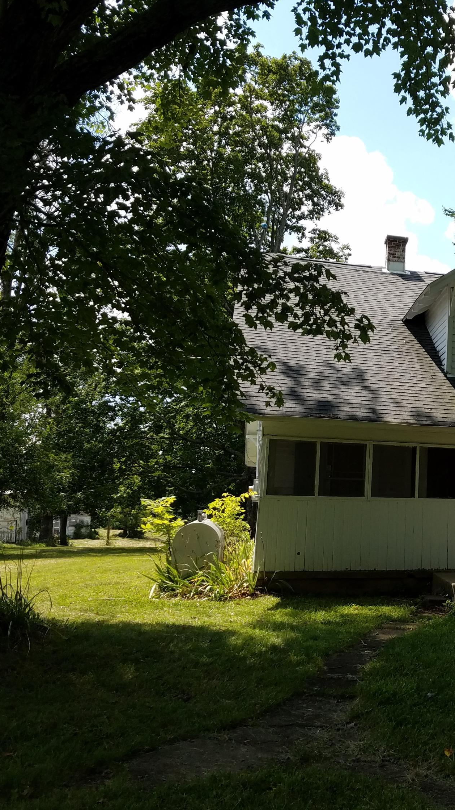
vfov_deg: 52.8
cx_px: 472
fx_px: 815
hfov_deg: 28.9
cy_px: 406
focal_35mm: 38
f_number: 1.7
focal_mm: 4.2
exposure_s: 1/1612
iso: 50
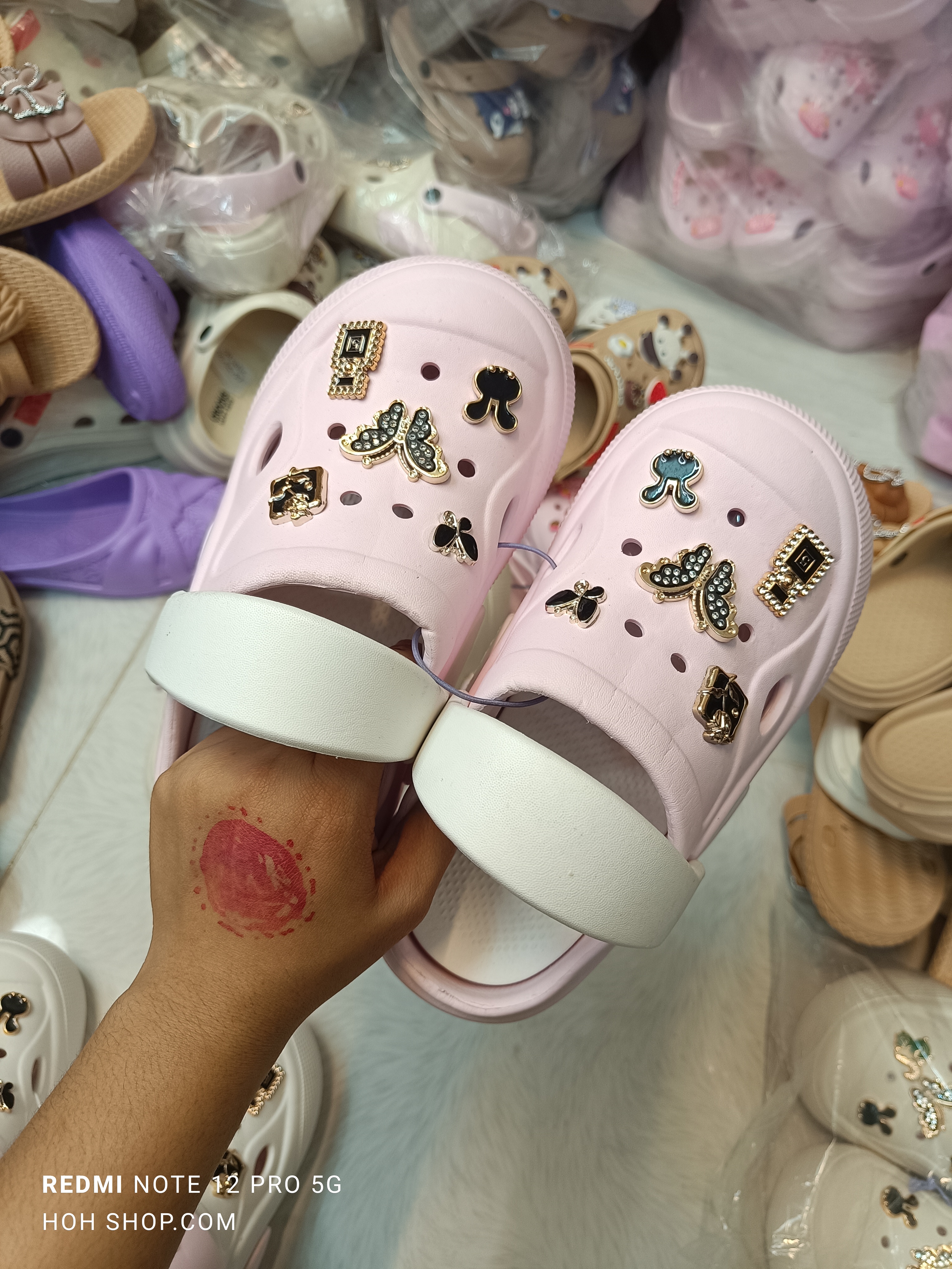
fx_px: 880
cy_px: 634
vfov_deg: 71.6
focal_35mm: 24
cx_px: 476
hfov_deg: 56.8
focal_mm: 5.59
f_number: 1.88
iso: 227
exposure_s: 1/101
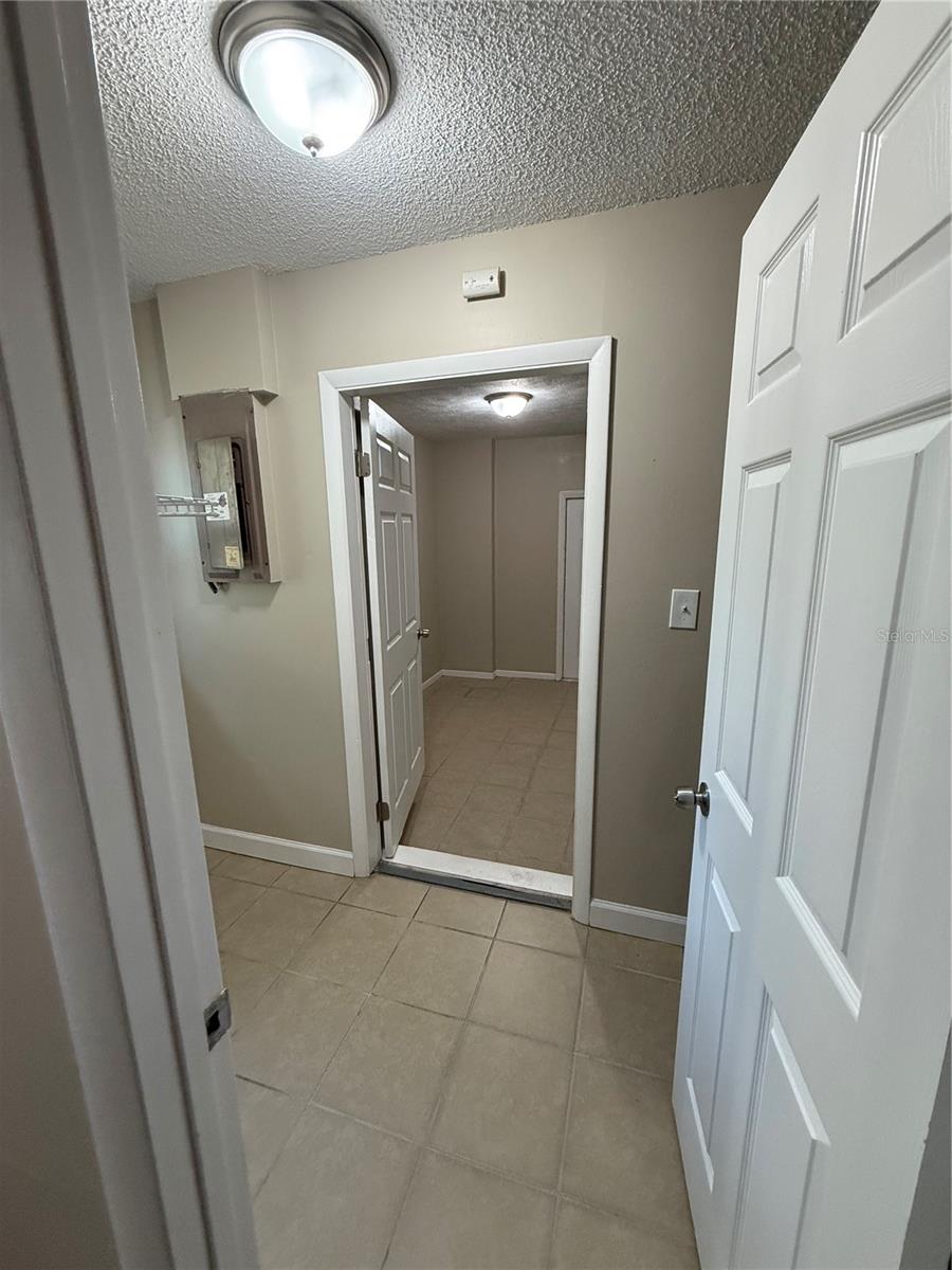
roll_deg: +0.6
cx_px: 476
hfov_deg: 85.7
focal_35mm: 14
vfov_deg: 102.1
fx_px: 513
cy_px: 635
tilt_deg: -10.7
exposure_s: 1/120
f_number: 2.2
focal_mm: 2.22
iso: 320
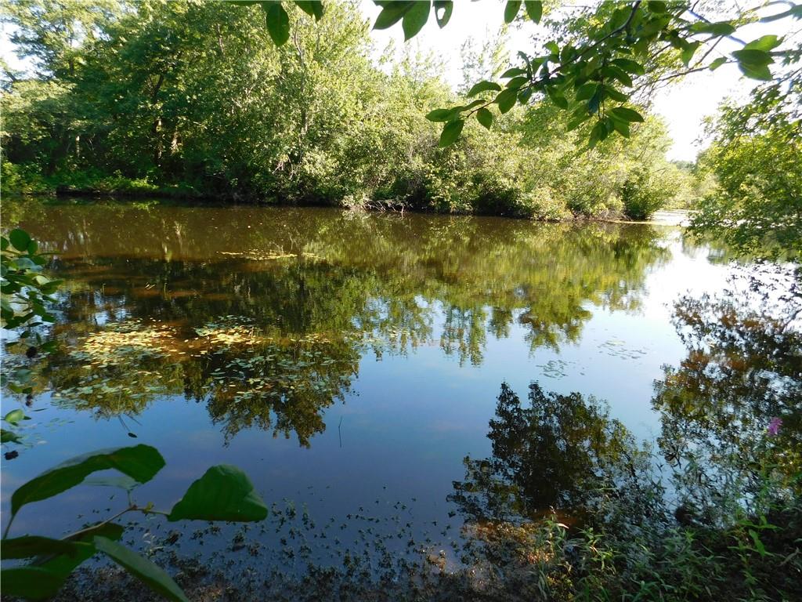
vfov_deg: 58.9
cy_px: 301
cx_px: 401
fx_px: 533
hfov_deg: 73.9
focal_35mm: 23
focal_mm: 4
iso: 125
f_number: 3
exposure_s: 1/250
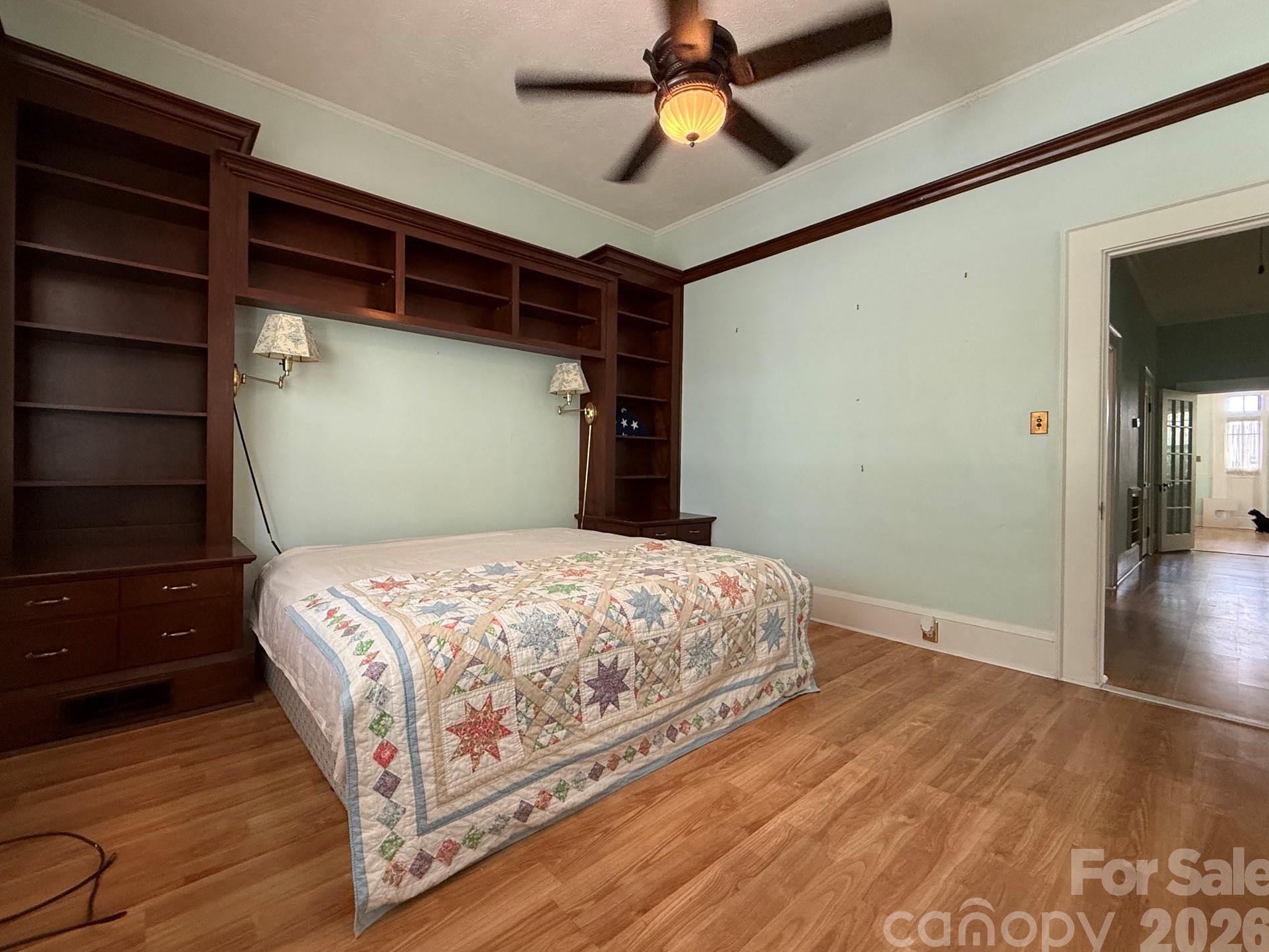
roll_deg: -0.9
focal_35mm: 15
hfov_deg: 98.1
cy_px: 469
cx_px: 603
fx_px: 550
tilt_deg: -0.2
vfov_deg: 81.8
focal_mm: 2.22
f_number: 2.2
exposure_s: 1/60
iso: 400
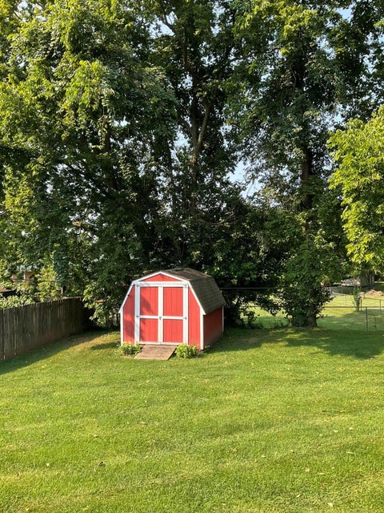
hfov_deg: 48.2
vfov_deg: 61.7
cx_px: 192
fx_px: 429
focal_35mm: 29
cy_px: 256
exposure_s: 1/403
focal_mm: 3
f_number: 1.8
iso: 25
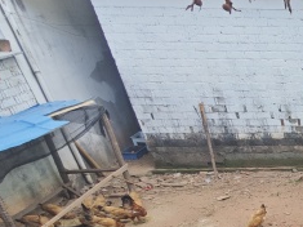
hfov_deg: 26.1
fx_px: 446
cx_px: 467
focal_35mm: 51
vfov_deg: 26.6
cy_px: 239
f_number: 2.2
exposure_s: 1/75
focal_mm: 1.91
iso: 50
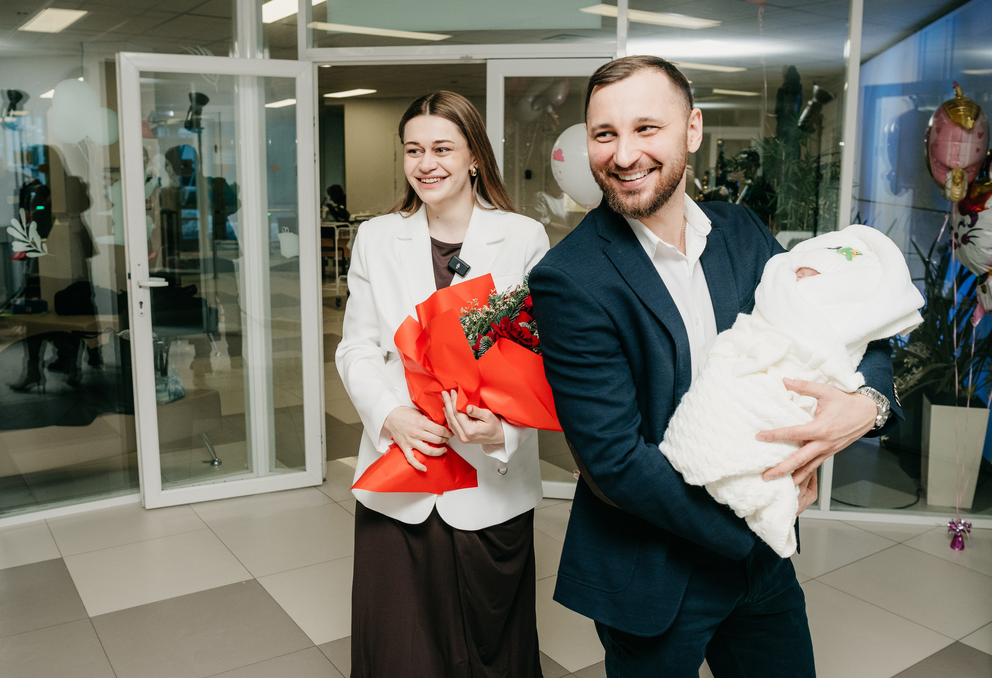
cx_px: 513
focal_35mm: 32
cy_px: 331
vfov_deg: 42.2
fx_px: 879
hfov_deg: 58.8
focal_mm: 24
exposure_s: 1/160
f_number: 4.5
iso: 320
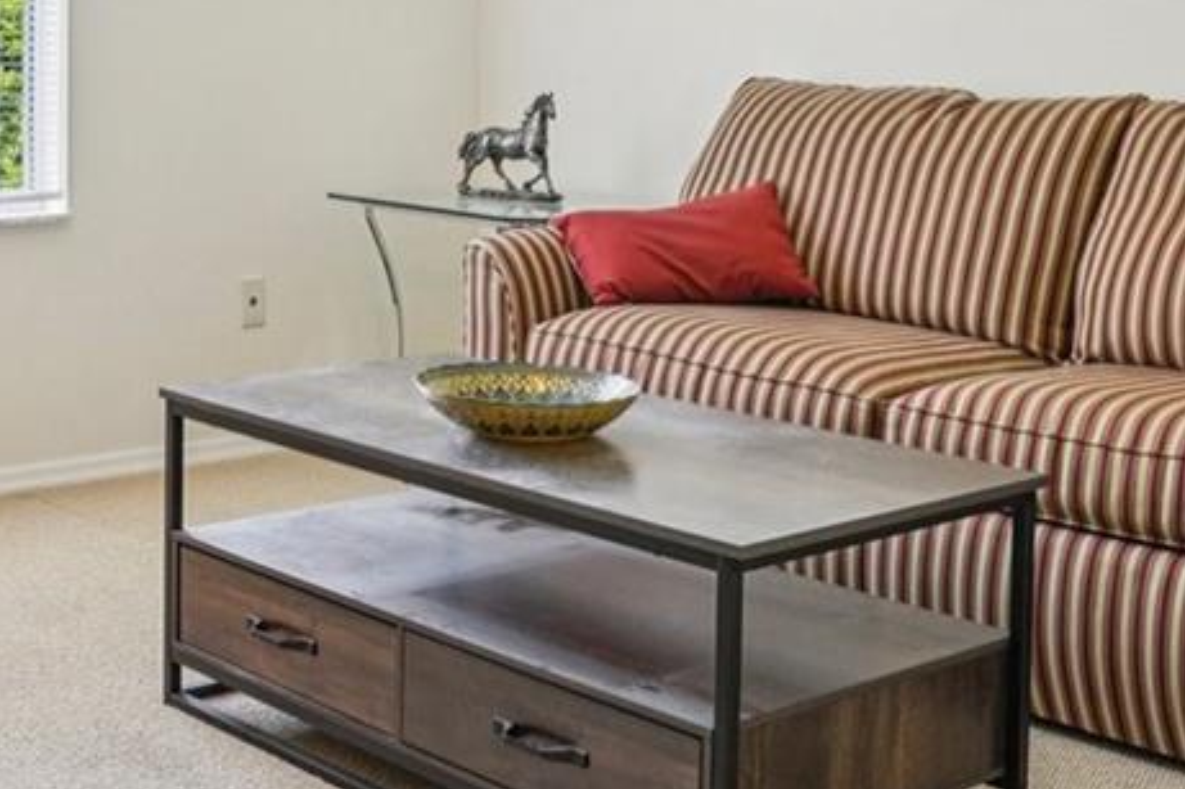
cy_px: 0
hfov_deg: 32.5
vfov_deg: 22.1
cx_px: 159
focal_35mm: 59
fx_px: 1941
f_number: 8
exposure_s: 1/30
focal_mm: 17
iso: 400
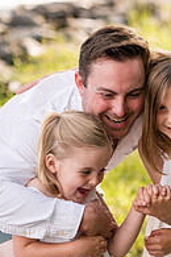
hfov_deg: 7.0
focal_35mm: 196
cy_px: 179
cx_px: 146
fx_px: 1396
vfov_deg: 10.5
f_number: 3.2
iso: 800
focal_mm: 85
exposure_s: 1/1600
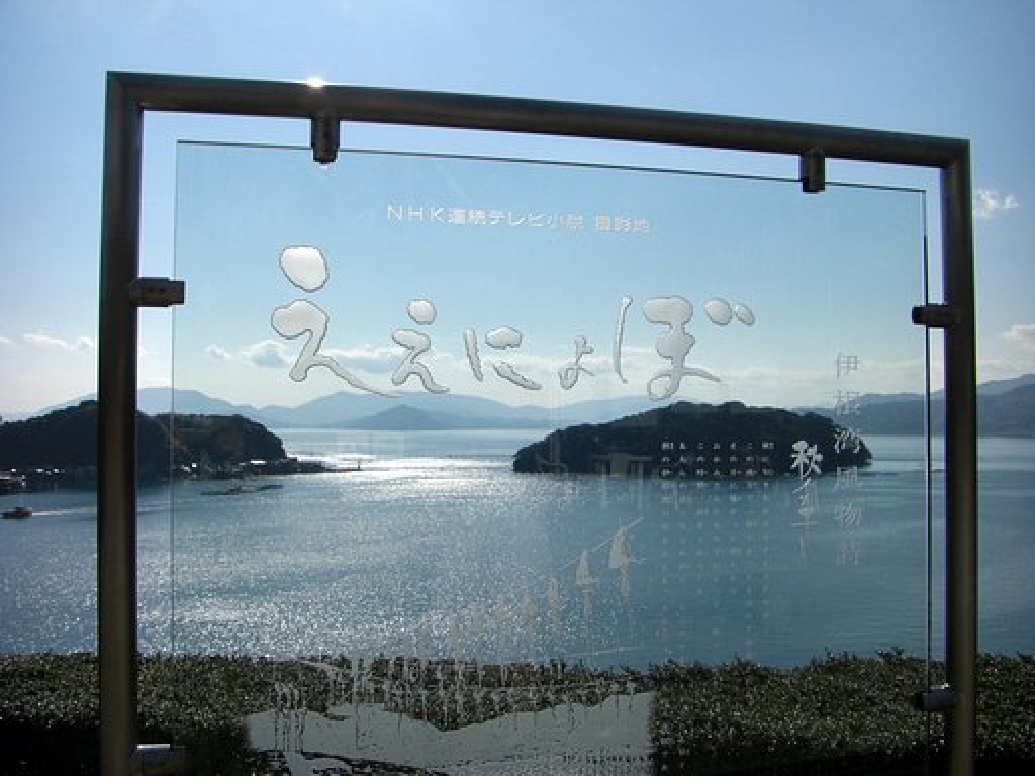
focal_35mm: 38
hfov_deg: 49.0
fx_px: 1136
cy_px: 388
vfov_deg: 37.7
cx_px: 518
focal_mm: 6.3
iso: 64
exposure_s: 1/320
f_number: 9.2
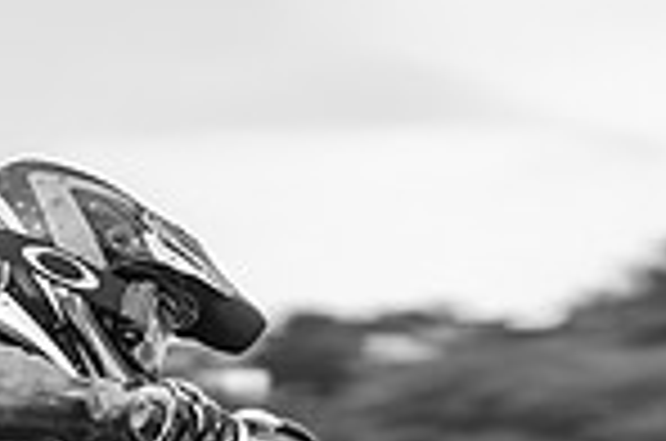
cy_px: 734
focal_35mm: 475
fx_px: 8769
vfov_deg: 2.9
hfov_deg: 4.3
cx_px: 81
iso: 64
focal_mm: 81
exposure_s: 1/250
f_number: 4
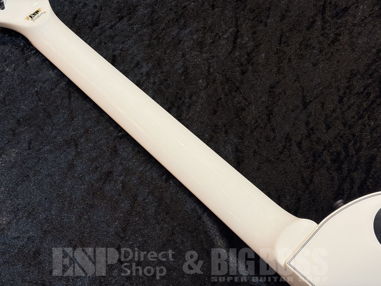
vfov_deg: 28.0
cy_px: 143
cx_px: 190
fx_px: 572
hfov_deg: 36.8
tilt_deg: -63.9
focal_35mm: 52
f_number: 1.6
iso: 64
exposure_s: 1/60
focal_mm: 5.96
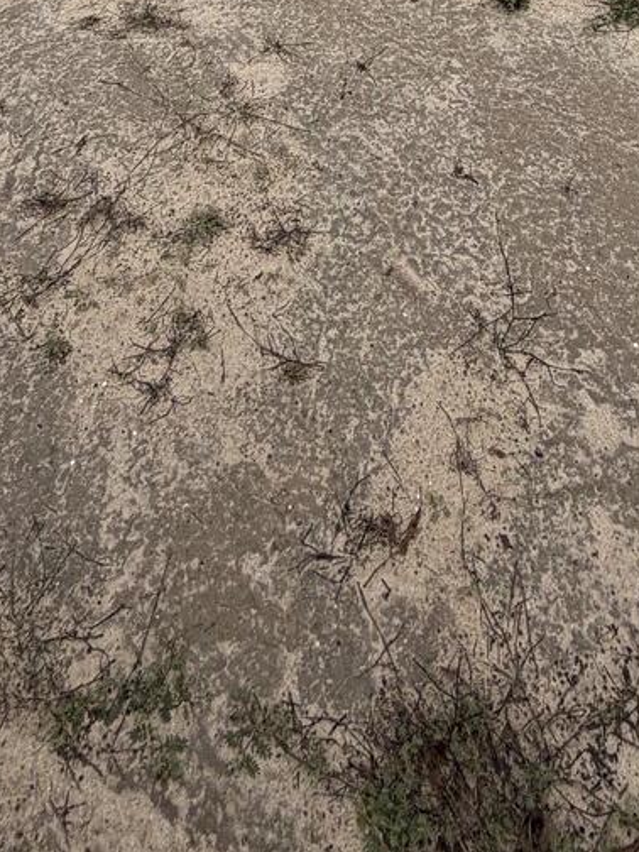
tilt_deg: -14.0
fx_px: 985
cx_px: 355
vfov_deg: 31.9
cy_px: -321
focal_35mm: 40
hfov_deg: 35.9
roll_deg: -0.8
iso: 64
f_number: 2.2
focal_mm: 2.22
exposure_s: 1/486
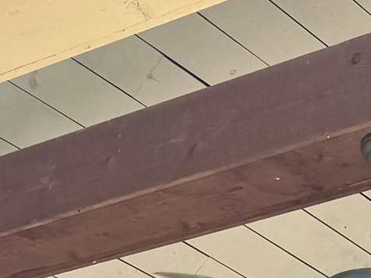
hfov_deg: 12.4
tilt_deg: +4.3
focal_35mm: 155
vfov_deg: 8.3
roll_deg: -1.1
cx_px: 468
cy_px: 803
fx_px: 1661
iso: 80
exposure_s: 1/425
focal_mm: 6.76
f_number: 1.78
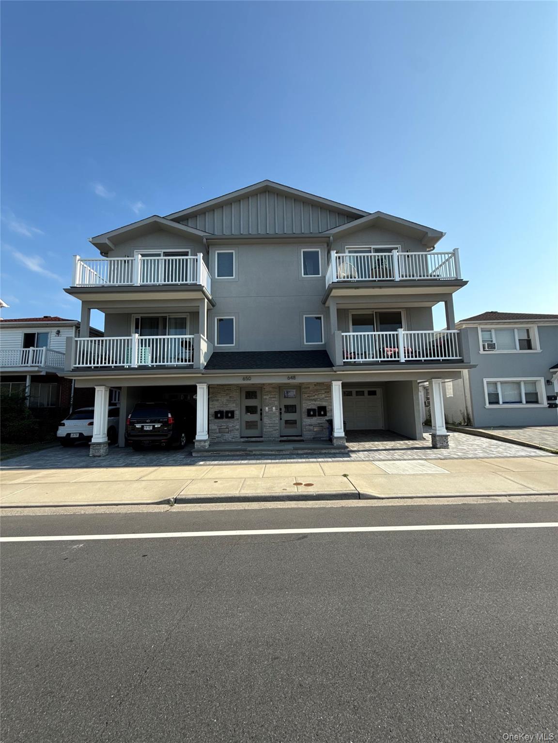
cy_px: 372
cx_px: 279
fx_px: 301
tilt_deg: +6.4
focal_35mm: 14
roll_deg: +0.7
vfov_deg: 102.1
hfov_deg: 85.7
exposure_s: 1/1001
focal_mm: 2.22
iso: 50
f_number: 2.2
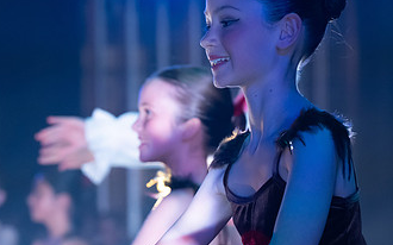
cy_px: 147
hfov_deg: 8.7
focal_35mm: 242
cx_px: 146
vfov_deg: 5.4
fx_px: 2591
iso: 4000
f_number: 5
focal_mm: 135
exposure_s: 1/250
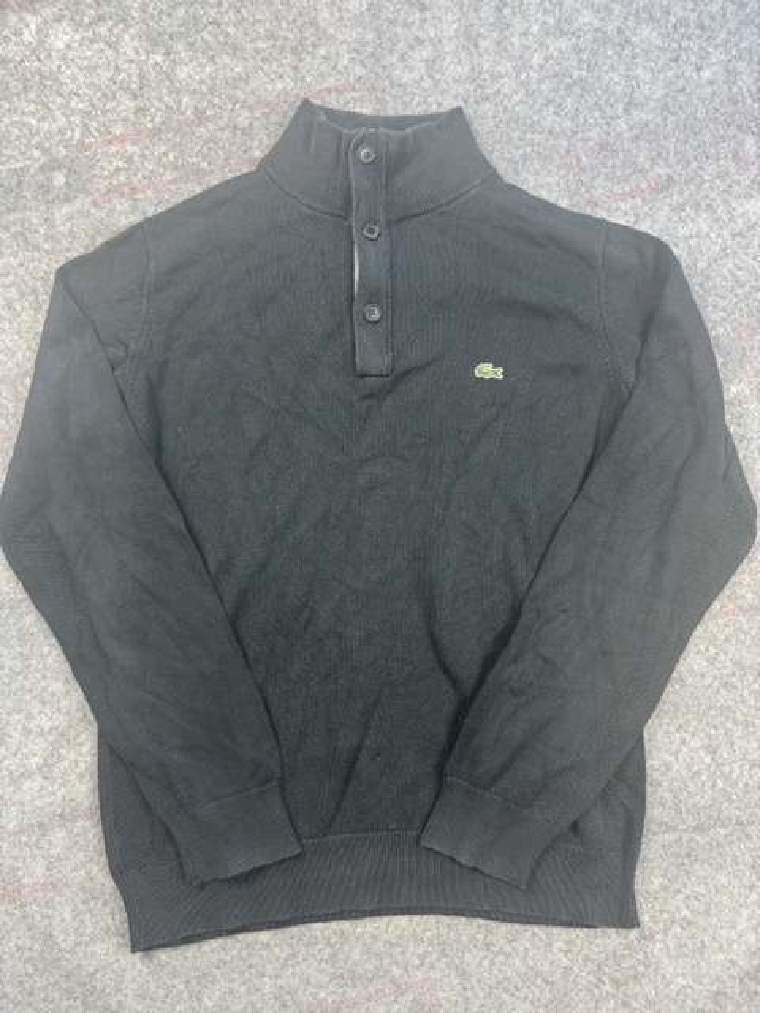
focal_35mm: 24
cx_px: 380
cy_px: 506
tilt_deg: -62.5
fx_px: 703
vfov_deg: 71.6
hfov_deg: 56.8
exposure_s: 1/50
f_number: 1.78
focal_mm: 6.76
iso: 125
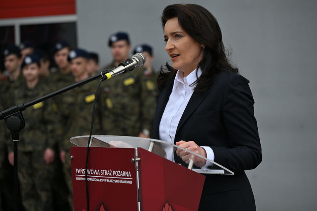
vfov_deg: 11.9
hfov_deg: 17.8
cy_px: 102
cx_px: 160
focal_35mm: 115
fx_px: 1013
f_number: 4
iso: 360
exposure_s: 1/2500
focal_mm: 110
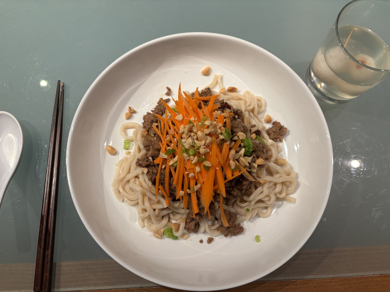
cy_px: 146
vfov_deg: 53.1
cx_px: 195
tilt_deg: -75.8
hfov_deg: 67.3
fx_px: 293
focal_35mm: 26
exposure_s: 1/60
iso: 200
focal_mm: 5.96
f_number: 1.6
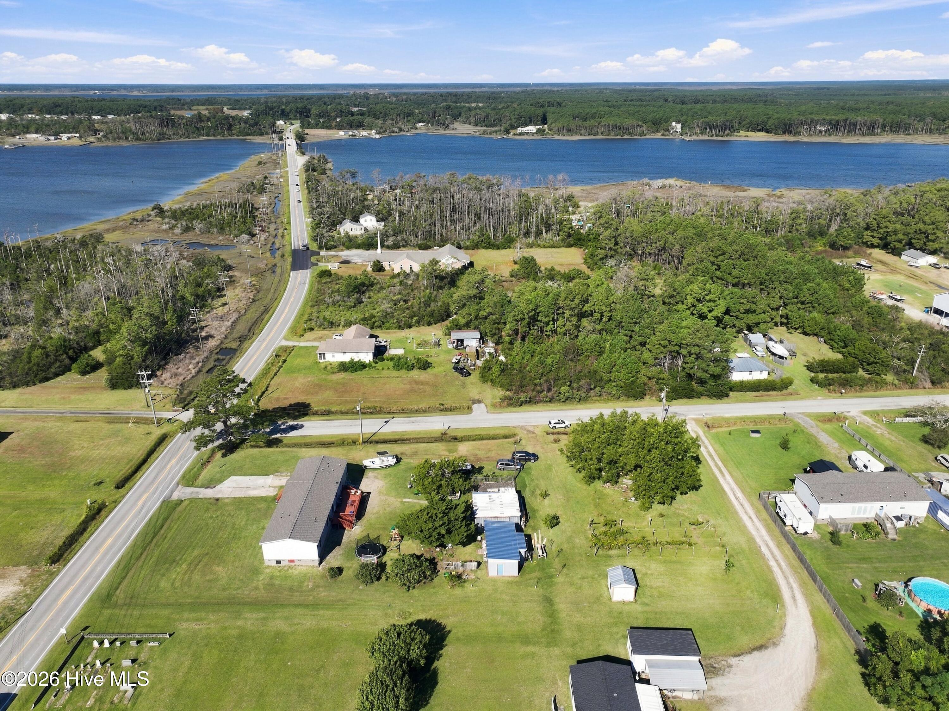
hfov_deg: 71.6
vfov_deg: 56.8
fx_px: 658
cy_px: 356
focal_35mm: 24
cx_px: 474
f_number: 2.8
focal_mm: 12.3
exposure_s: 1/500
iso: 110
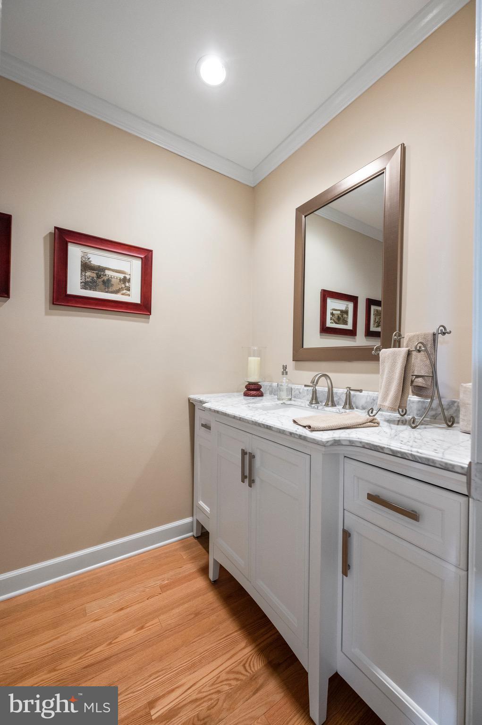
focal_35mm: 14
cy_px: 362
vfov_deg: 104.3
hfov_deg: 81.1
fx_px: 282
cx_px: 241
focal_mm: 14
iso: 1250
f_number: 6.3
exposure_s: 1/50
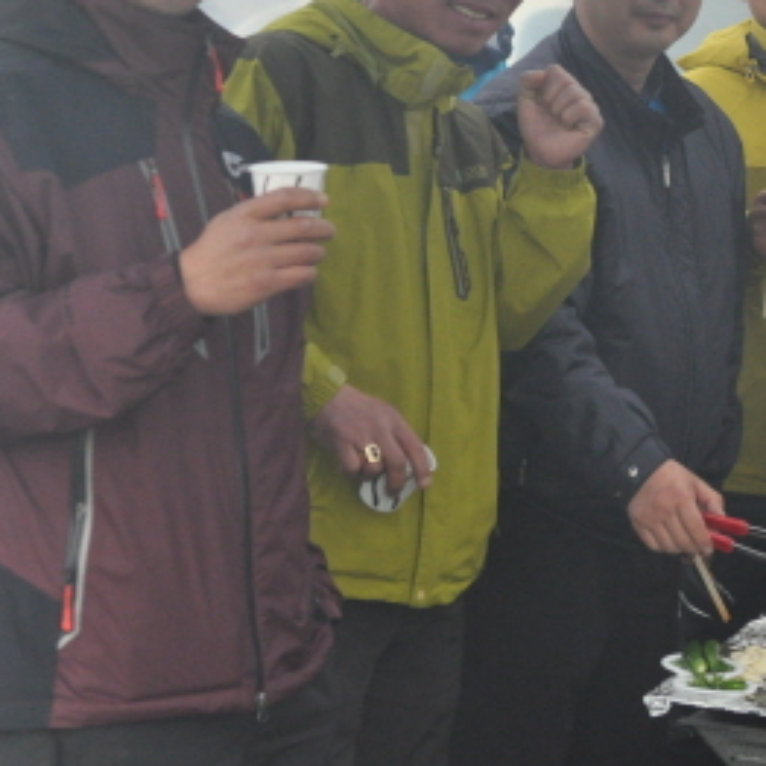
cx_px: 918
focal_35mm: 109
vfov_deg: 15.9
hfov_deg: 15.4
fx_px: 2730
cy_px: 159
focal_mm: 35
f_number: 4
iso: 1000
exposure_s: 1/2500
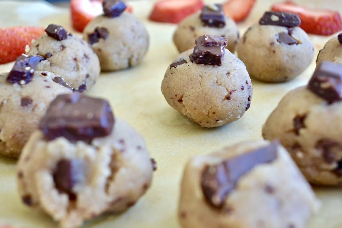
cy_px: 117
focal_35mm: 45
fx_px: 428
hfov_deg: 43.6
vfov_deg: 29.9
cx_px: 172
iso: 800
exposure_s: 1/60
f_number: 3.8
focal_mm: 22
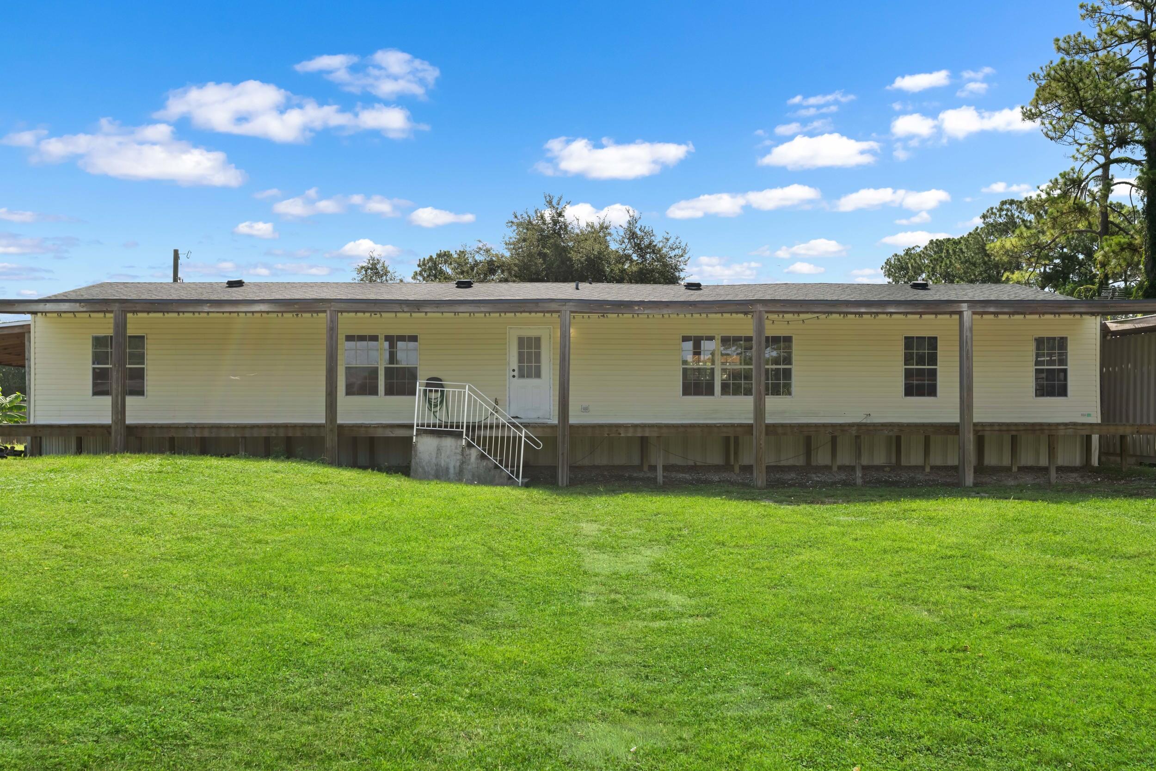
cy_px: 386
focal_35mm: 33
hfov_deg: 57.2
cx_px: 578
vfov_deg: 40.0
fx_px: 1060
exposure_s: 1/80
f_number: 8
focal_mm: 33
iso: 200
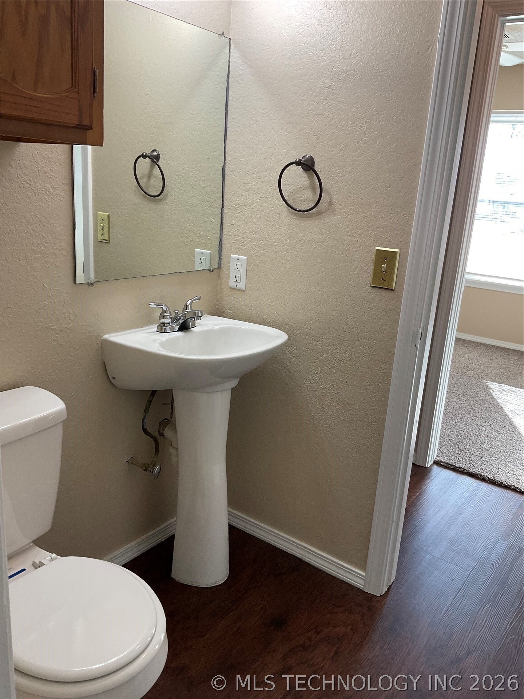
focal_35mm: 29
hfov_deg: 48.2
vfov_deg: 61.7
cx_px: 262
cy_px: 350
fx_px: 585
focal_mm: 3
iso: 40
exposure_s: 1/60
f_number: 1.8
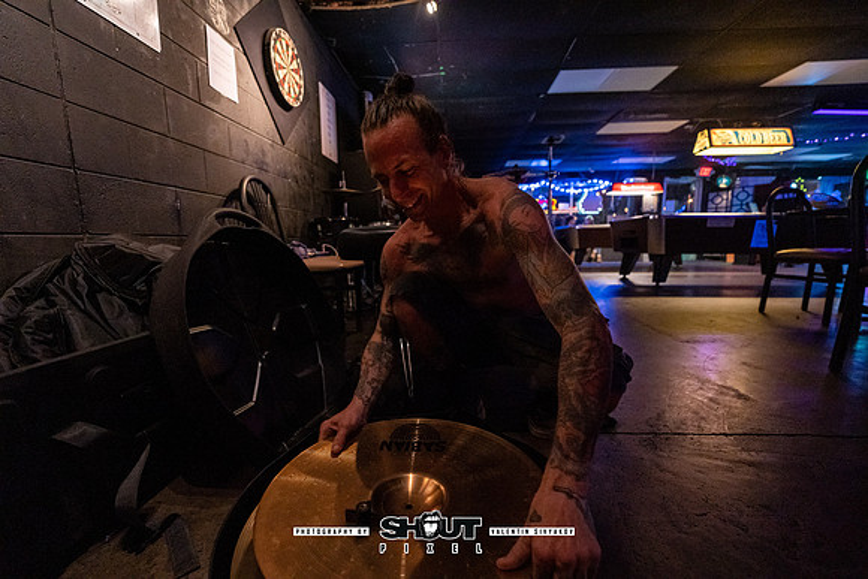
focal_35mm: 14
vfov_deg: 81.2
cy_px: 290
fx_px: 338
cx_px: 434
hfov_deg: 104.2
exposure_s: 1/250
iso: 3200
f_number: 2.8
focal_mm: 14
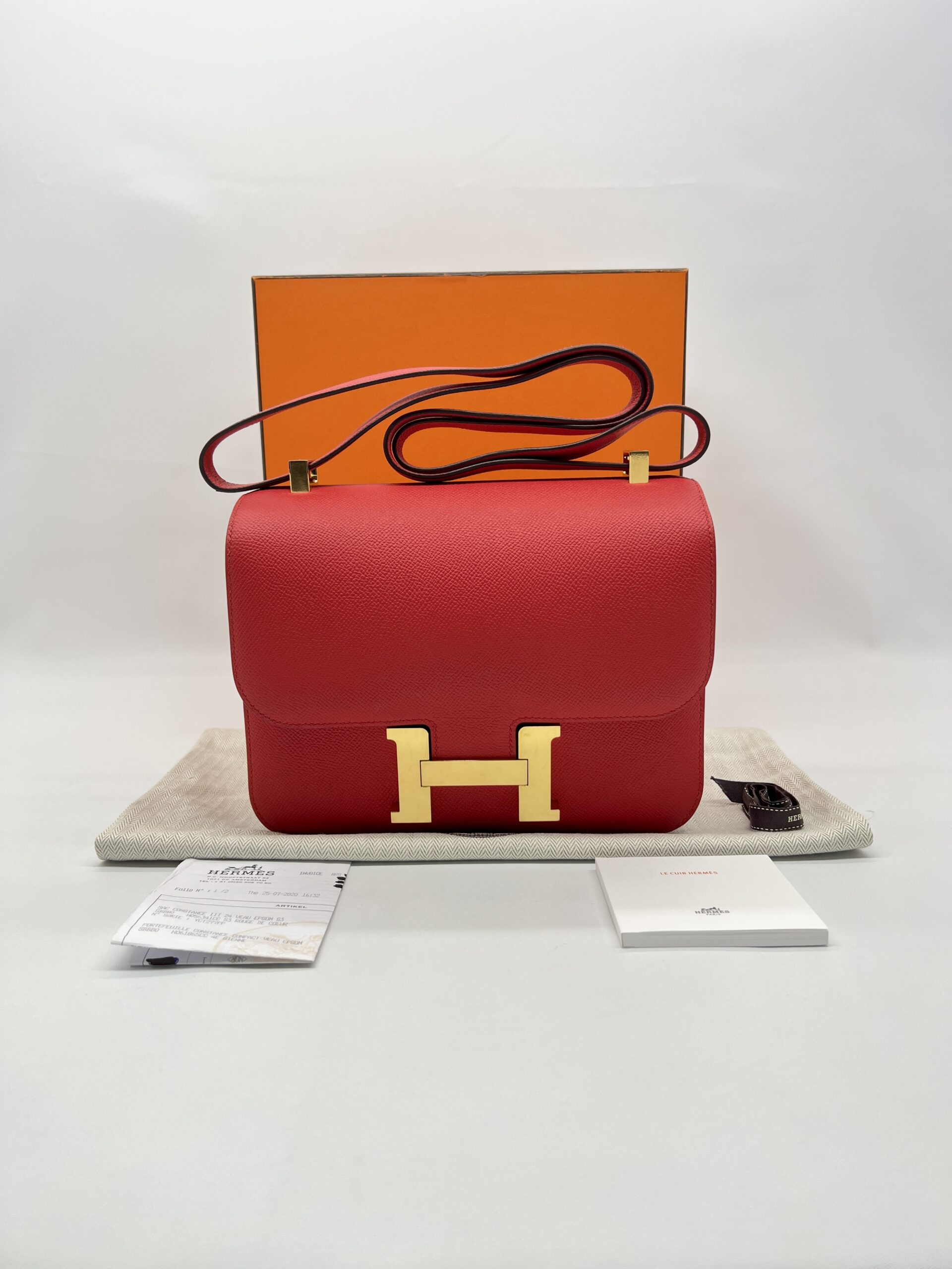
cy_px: 634
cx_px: 476
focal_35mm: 26
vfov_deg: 67.3
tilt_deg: -7.1
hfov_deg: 53.1
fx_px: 953
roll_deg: +0.4
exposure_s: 1/111
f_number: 1.5
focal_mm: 5.7
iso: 32
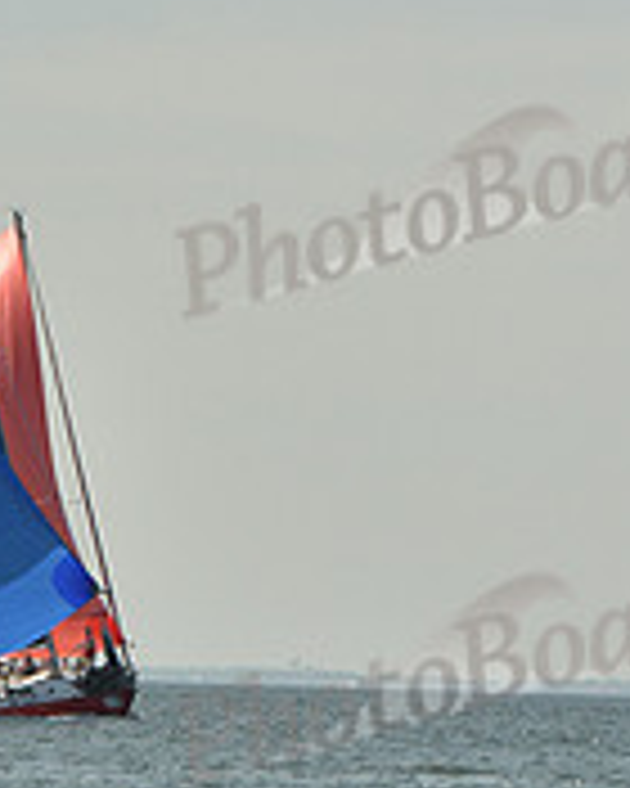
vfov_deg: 3.1
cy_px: 500
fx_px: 14520
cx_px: -56
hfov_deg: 2.5
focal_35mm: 623
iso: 320
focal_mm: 200
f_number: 11
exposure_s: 1/1000
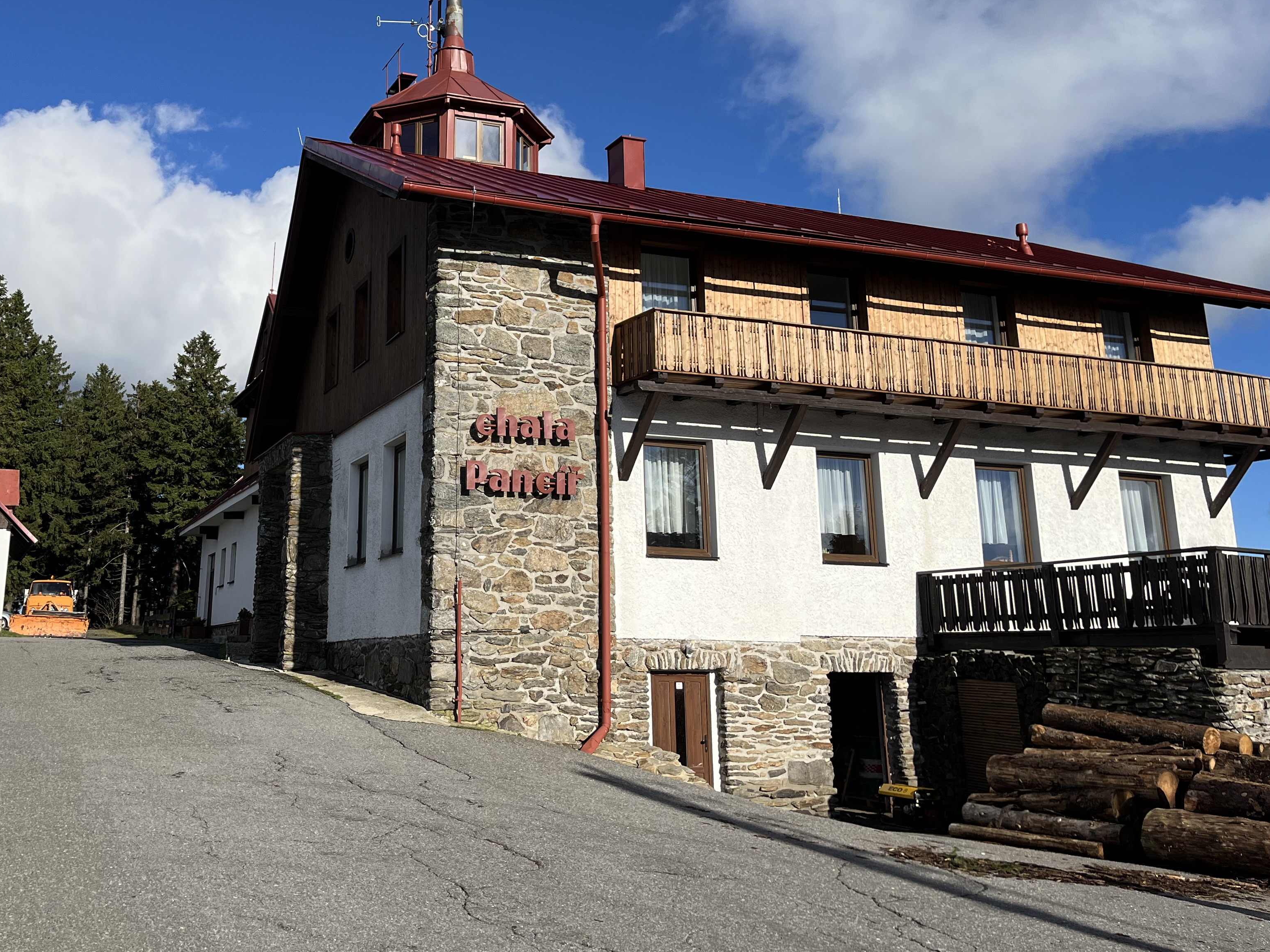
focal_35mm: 34
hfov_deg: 53.3
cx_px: 470
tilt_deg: +13.7
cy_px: 343
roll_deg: +0.0
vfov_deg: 41.4
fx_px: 1247
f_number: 1.6
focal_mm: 5.1
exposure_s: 1/4854
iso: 50
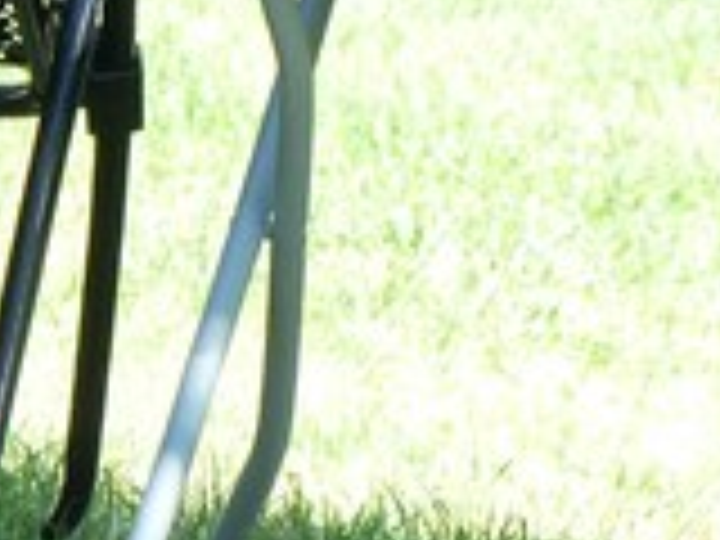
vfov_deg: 0.8
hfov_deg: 1.0
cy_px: -328
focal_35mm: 1919
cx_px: 22
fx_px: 39914
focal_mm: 69
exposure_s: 1/100
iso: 125
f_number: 4.2
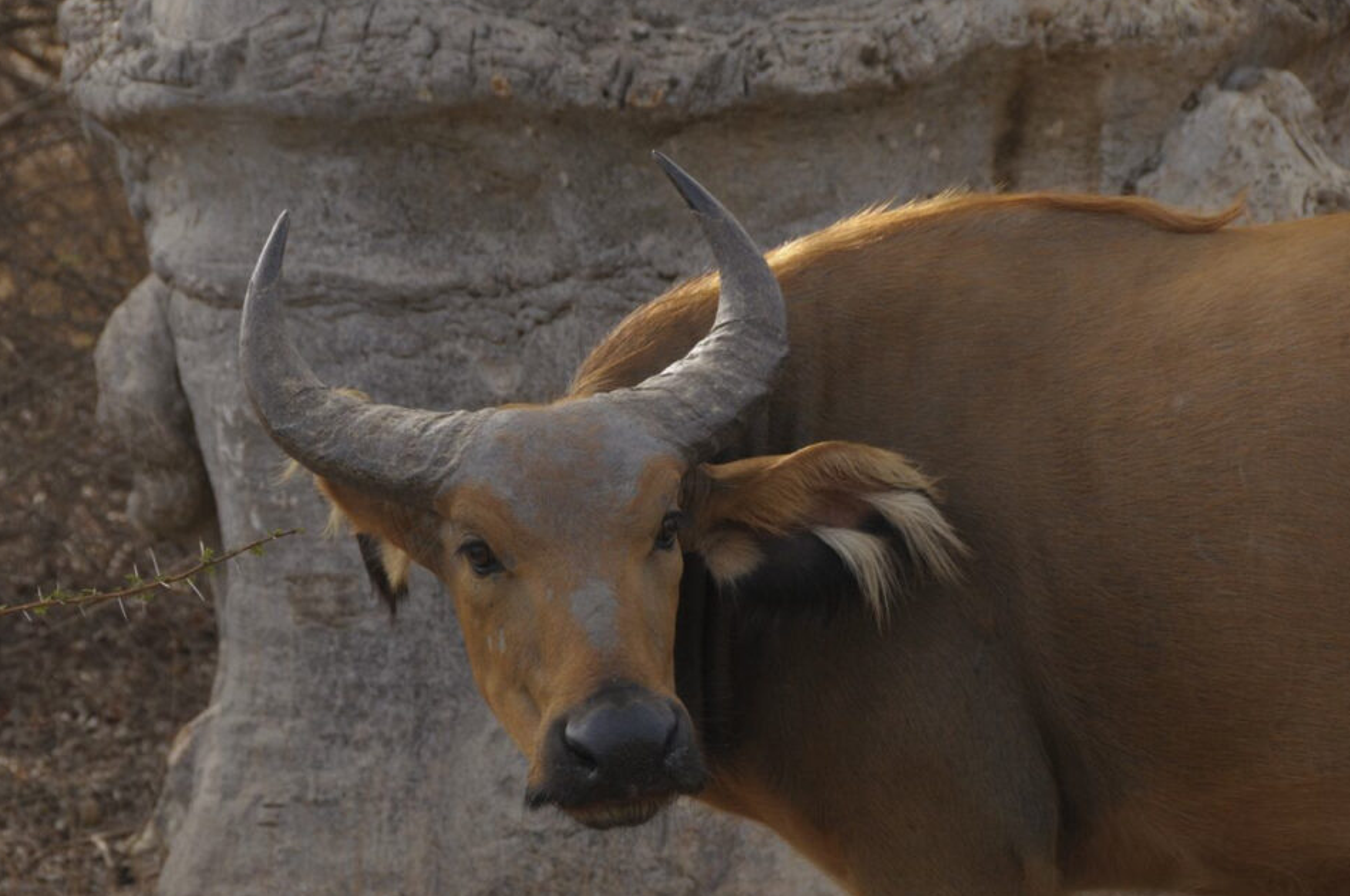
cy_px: 465
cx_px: 632
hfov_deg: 9.4
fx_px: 8184
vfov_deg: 6.3
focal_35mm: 219
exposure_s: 1/500
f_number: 8
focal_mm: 135
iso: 560
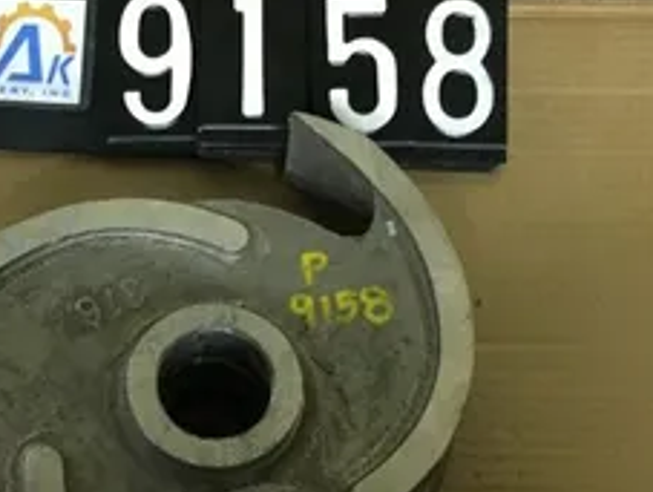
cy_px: 348
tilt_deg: -61.6
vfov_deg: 28.4
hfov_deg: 36.8
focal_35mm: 51
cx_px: 190
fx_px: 964
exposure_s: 1/15
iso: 400
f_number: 2.2
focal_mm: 4.15
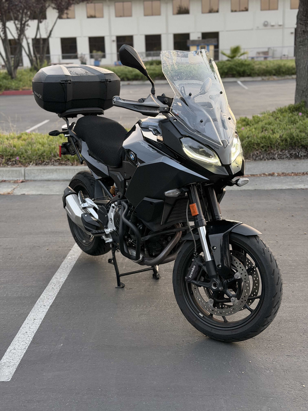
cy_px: 206
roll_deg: +1.7
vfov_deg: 39.7
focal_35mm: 48
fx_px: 569
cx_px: 154
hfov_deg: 30.3
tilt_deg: -14.8
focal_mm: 6.76
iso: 250
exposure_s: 1/56
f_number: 1.78
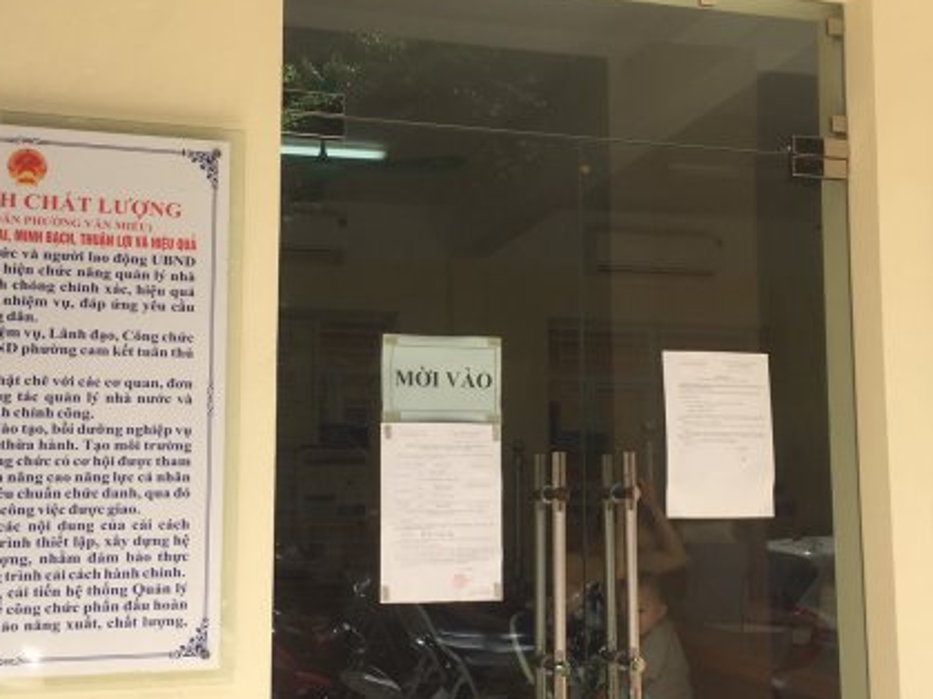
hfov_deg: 41.2
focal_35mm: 46
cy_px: 350
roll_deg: -0.7
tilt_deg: +7.0
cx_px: 464
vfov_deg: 31.5
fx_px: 1239
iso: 32
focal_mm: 4.15
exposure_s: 1/1041
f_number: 2.2
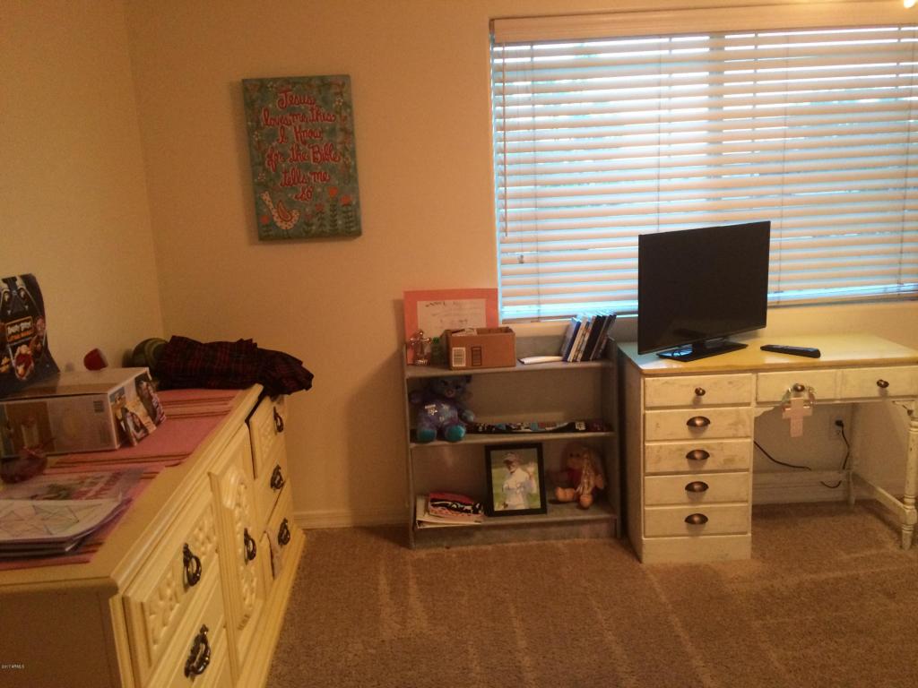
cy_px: 344
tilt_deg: -13.0
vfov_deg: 48.2
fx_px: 769
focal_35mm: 29
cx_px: 459
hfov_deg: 61.7
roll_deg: +5.3
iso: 250
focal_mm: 4.15
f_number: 2.2
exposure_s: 1/24
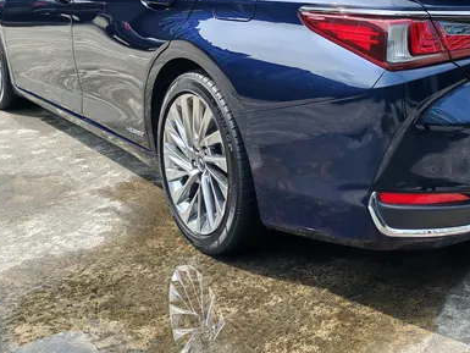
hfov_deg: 34.7
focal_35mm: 54
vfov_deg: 25.9
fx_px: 733
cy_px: 12
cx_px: 355
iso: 50
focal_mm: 5.52
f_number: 1.95
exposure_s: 1/1300
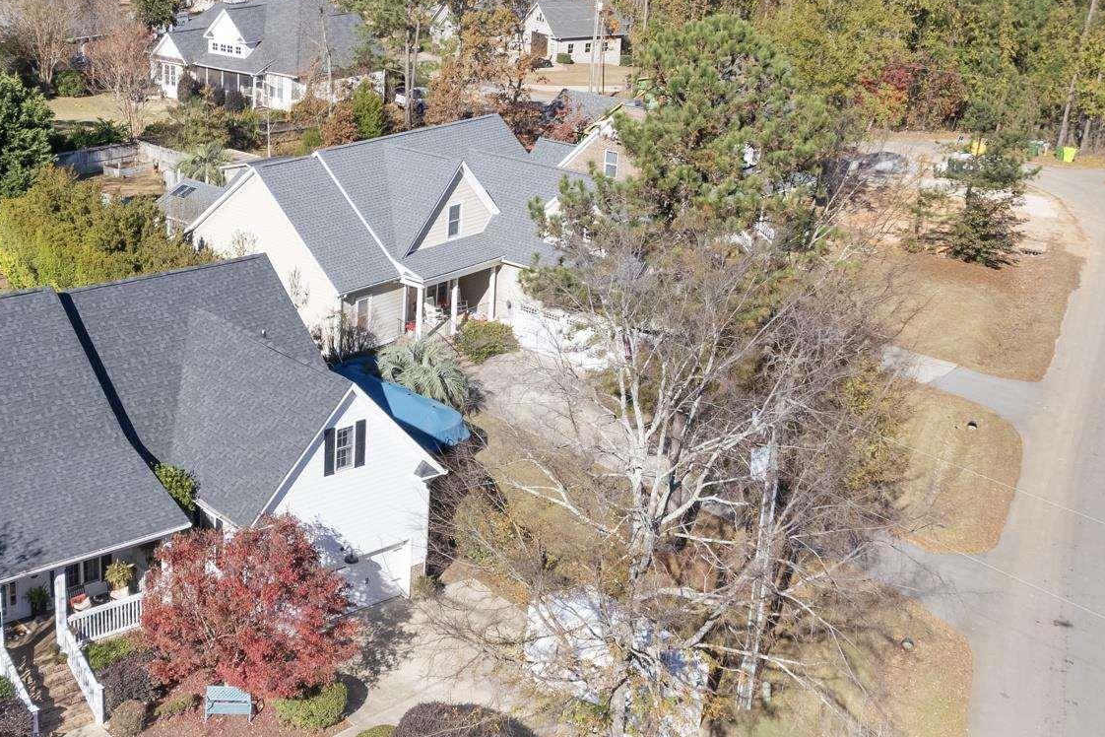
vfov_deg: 27.5
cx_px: 281
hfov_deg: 39.3
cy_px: 304
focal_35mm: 49
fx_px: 1504
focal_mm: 8.38
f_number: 2.8
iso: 100
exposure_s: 1/1250
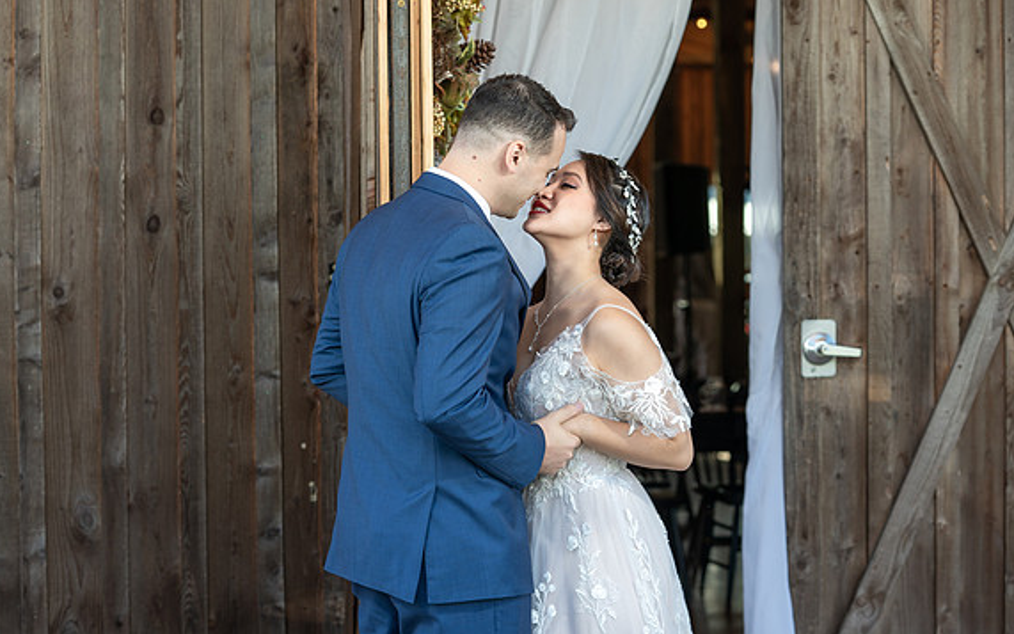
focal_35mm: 86
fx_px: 2377
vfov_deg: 15.2
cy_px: 326
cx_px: 506
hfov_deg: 24.1
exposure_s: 1/200
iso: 250
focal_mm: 83
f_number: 4
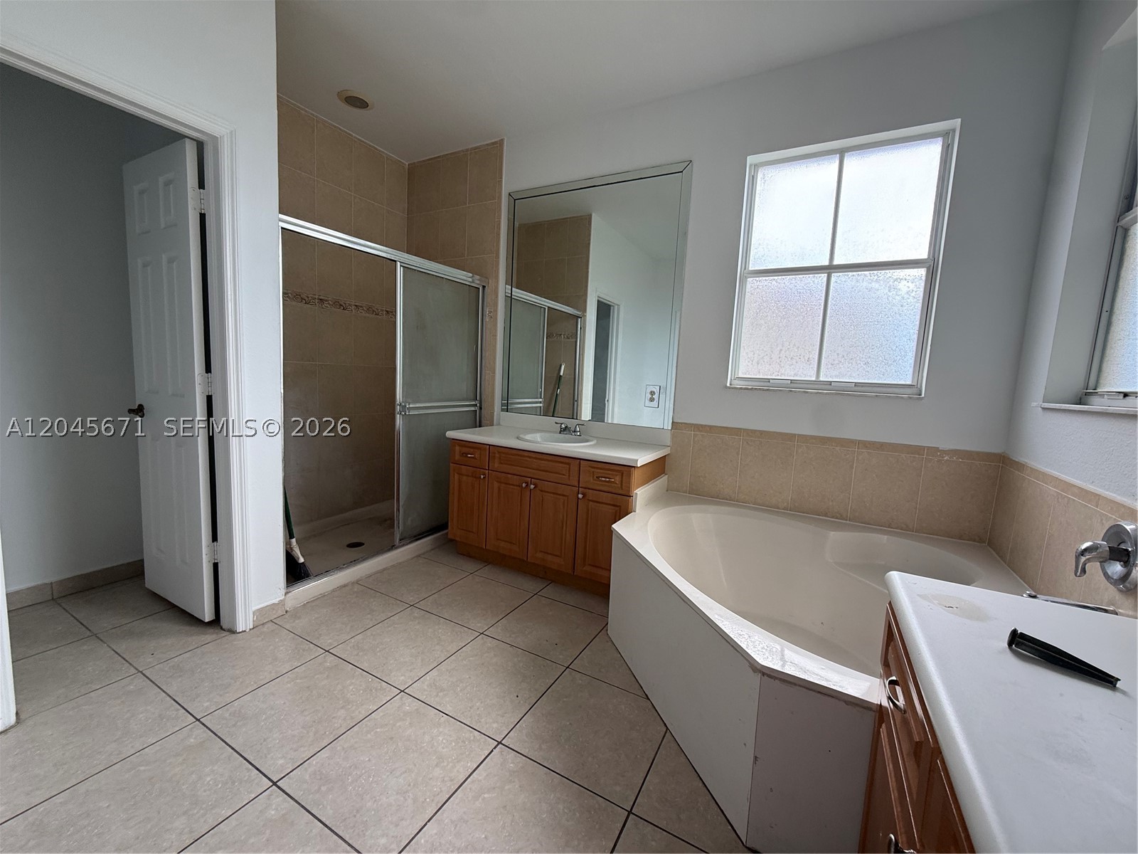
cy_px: 427
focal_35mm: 14
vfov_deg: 85.7
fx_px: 460
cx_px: 569
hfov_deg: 102.1
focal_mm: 2.22
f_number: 2.2
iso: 100
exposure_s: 1/99
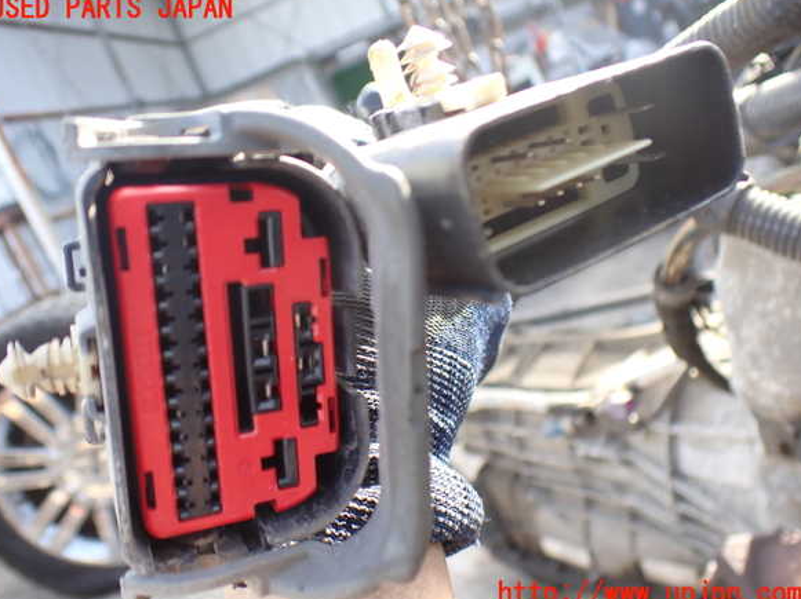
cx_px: 396
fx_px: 717
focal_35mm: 31
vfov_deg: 45.4
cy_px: 302
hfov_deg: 58.4
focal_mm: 5.4
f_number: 2.3
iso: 100
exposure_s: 1/125
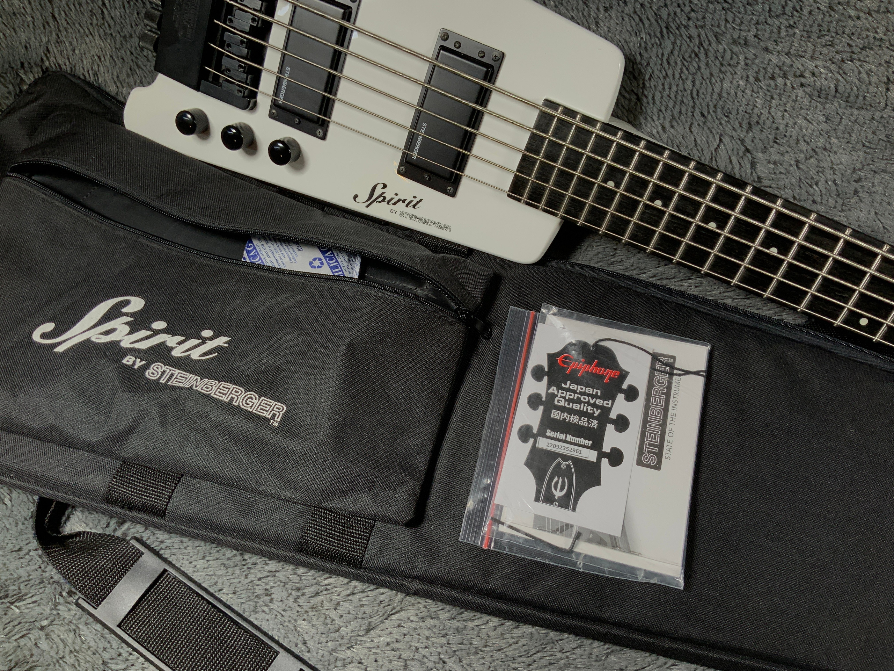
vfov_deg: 48.2
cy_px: 336
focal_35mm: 29
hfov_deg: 61.7
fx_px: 749
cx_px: 447
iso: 20
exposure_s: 1/156
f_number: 1.8
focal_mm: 3
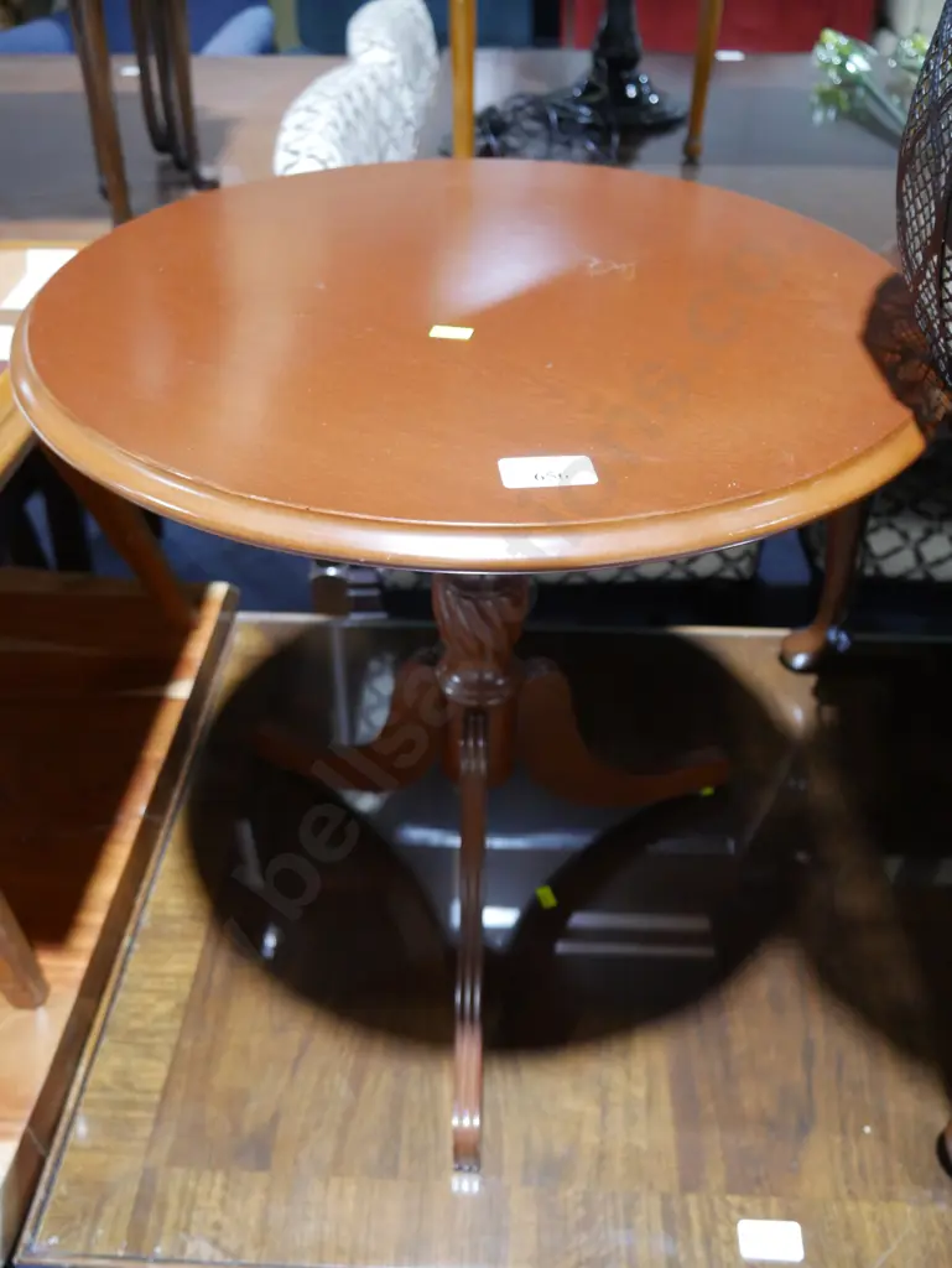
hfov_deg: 49.8
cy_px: 634
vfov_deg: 63.4
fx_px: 1026
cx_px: 476
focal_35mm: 28
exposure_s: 1/60
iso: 1250
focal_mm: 14
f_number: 3.5
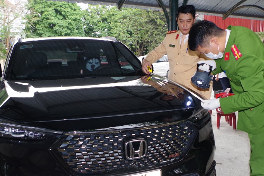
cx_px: 142
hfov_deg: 50.6
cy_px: 106
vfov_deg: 34.9
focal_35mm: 38
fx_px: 279
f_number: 5
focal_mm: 18
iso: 800
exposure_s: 1/80
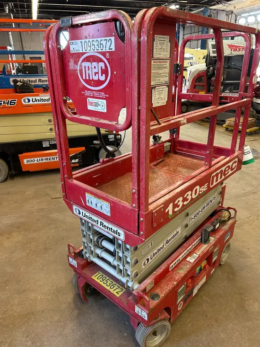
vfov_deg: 67.3
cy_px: 174
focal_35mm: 26
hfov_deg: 53.1
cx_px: 130
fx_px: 260
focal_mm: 5.7
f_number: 1.5
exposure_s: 1/60
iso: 160
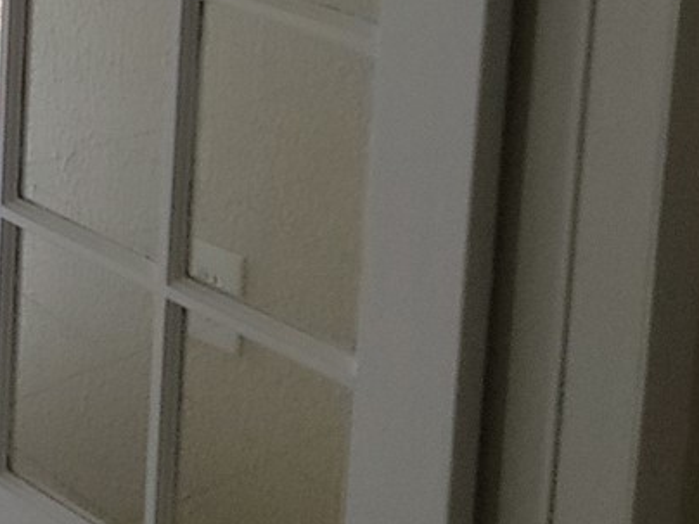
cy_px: -374
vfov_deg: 14.1
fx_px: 1918
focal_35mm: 95
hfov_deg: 18.6
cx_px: -310
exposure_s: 1/120
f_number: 1.8
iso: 200
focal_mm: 6.7
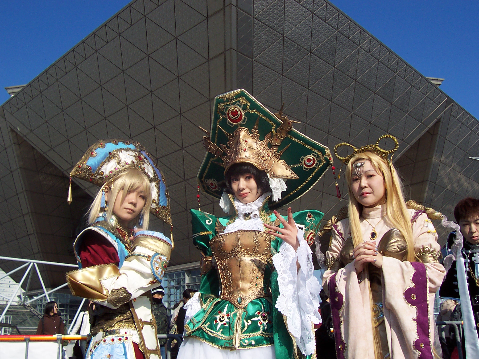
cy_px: 180
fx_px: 512
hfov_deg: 50.1
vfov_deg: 38.7
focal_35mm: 37
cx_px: 240
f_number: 5.6
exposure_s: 1/750
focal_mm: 5.6
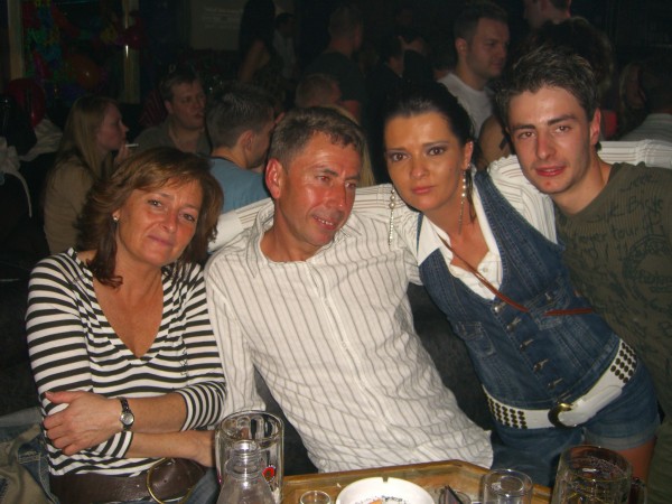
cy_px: 252
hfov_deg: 49.0
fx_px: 738
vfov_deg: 37.7
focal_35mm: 38
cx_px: 336
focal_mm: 7.9
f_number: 2.8
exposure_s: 1/60
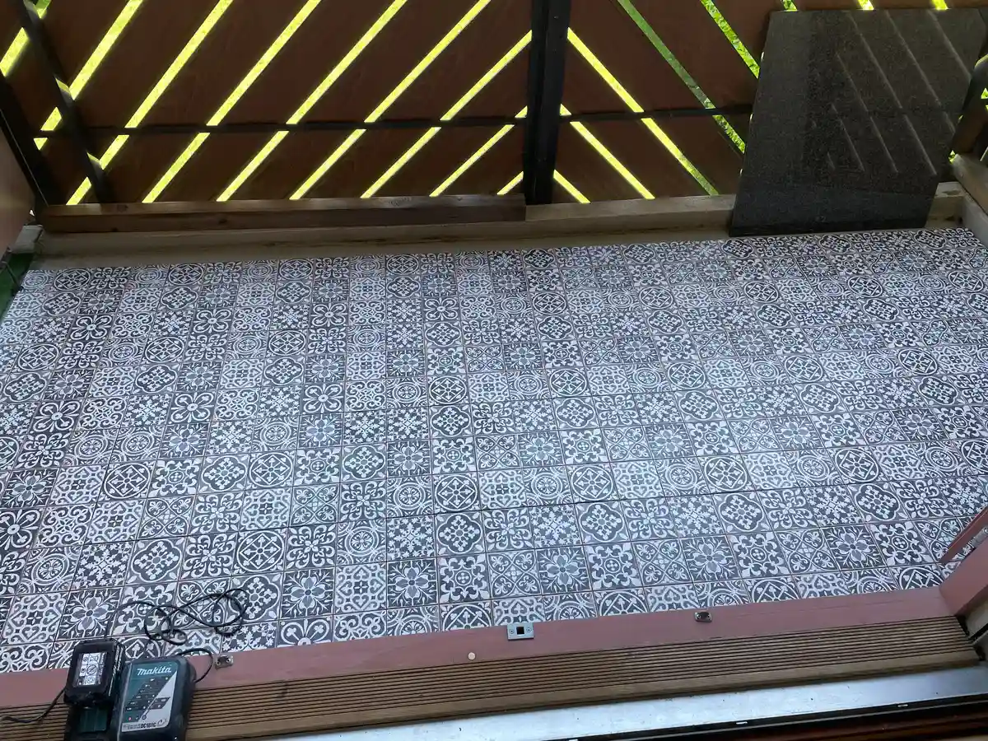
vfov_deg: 53.1
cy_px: 370
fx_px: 742
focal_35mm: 26
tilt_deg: -48.8
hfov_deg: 67.3
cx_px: 494
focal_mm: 4.2
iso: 32
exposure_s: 1/121
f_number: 1.6
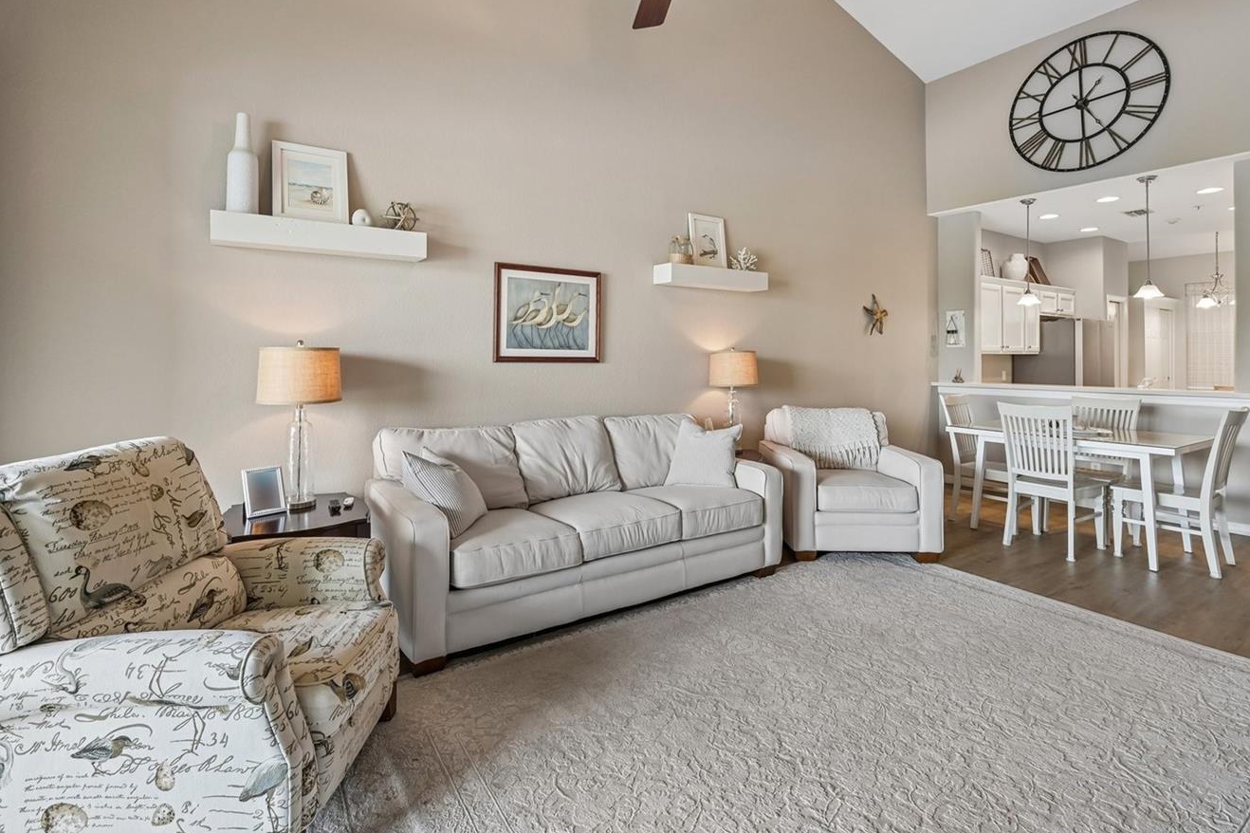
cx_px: 606
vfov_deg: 69.8
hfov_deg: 93.3
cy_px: 342
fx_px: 590
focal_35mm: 17
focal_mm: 14
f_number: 8
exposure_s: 1/20
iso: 400
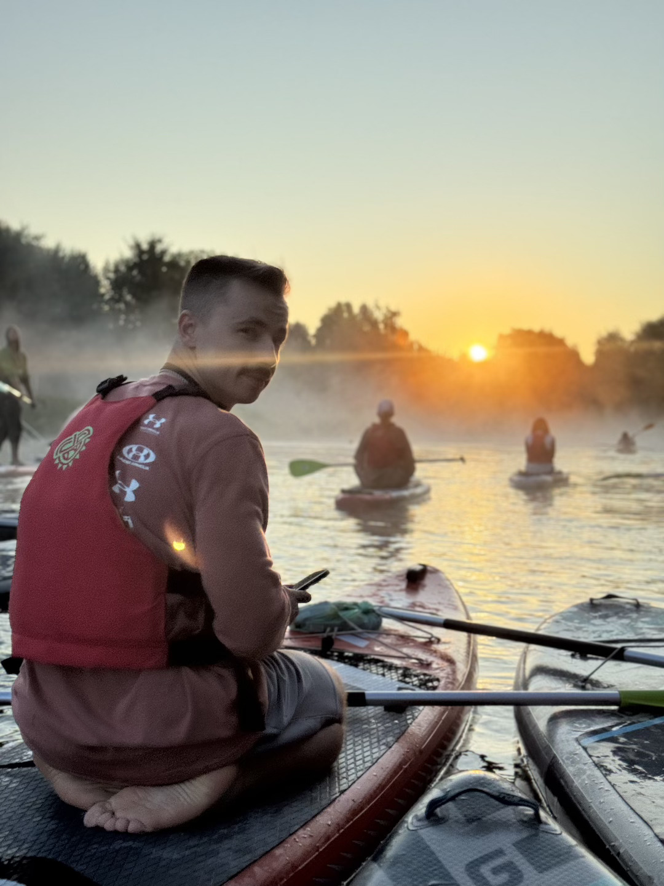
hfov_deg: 30.3
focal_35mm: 48
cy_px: 443
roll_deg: -0.3
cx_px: 332
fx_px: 1228
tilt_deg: +0.5
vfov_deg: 39.7
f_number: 1.78
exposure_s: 1/2252
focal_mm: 6.76
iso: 64
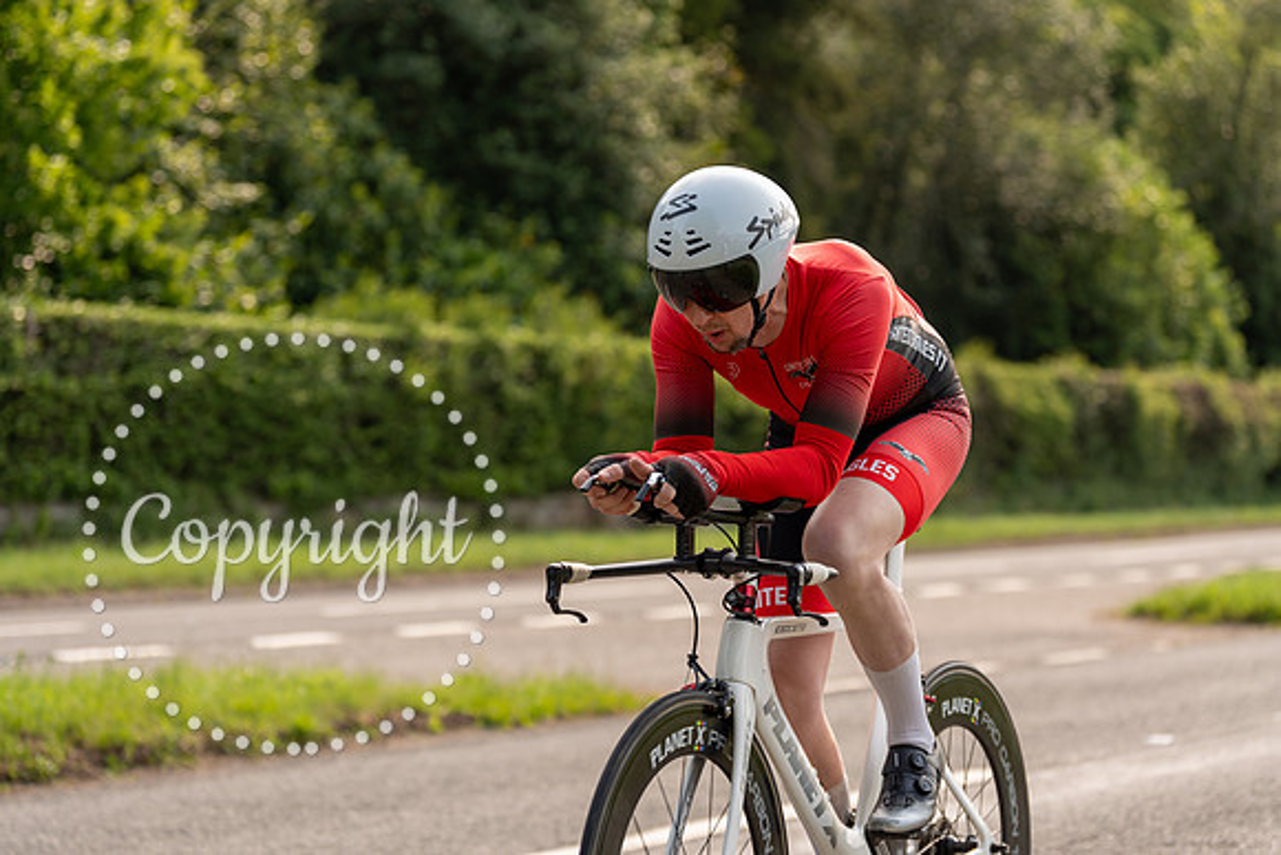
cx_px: 640
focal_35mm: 84
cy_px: 428
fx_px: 2990
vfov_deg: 16.3
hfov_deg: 24.2
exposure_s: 1/1000
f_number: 3.2
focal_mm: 84
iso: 160
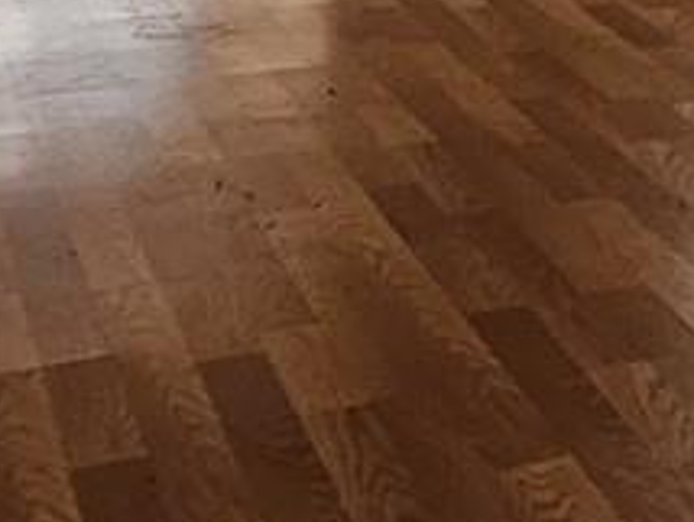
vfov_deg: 13.7
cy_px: -415
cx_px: 960
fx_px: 1947
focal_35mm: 97
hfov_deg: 18.5
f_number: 2.2
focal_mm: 2.2
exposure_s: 1/60
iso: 125
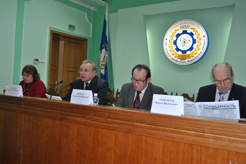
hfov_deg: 53.1
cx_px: 123
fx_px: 246
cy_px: 82
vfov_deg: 37.0
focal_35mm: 36
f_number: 3.8
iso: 200
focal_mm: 24
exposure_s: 1/60
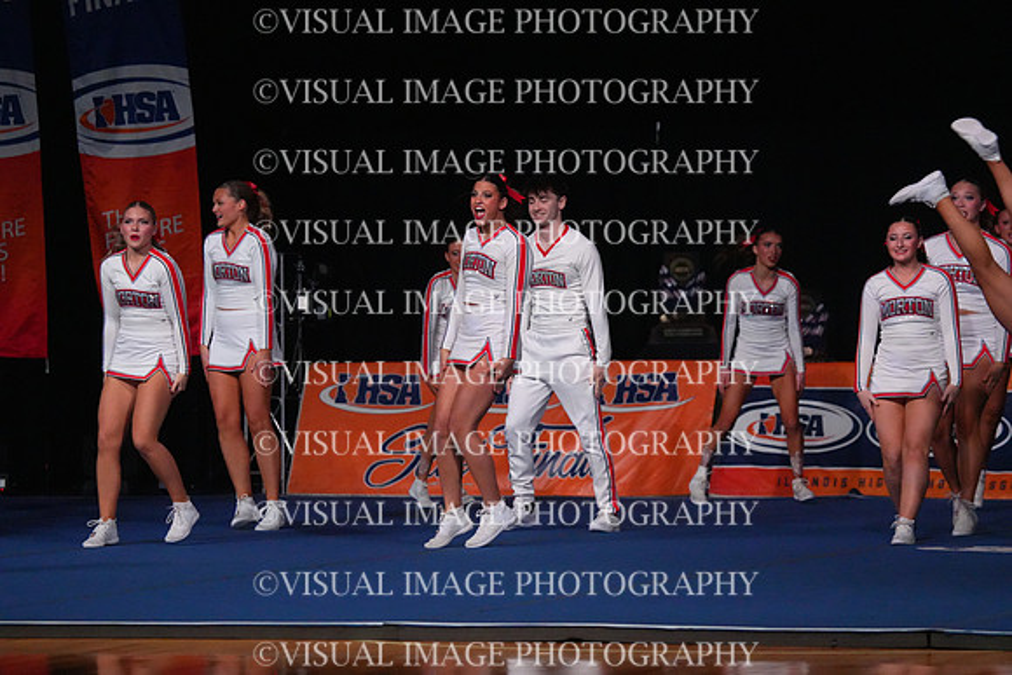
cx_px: 506
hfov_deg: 10.8
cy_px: 338
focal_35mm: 190
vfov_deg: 7.2
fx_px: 5342
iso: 16000
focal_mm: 190
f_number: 5.6
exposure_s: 1/1250
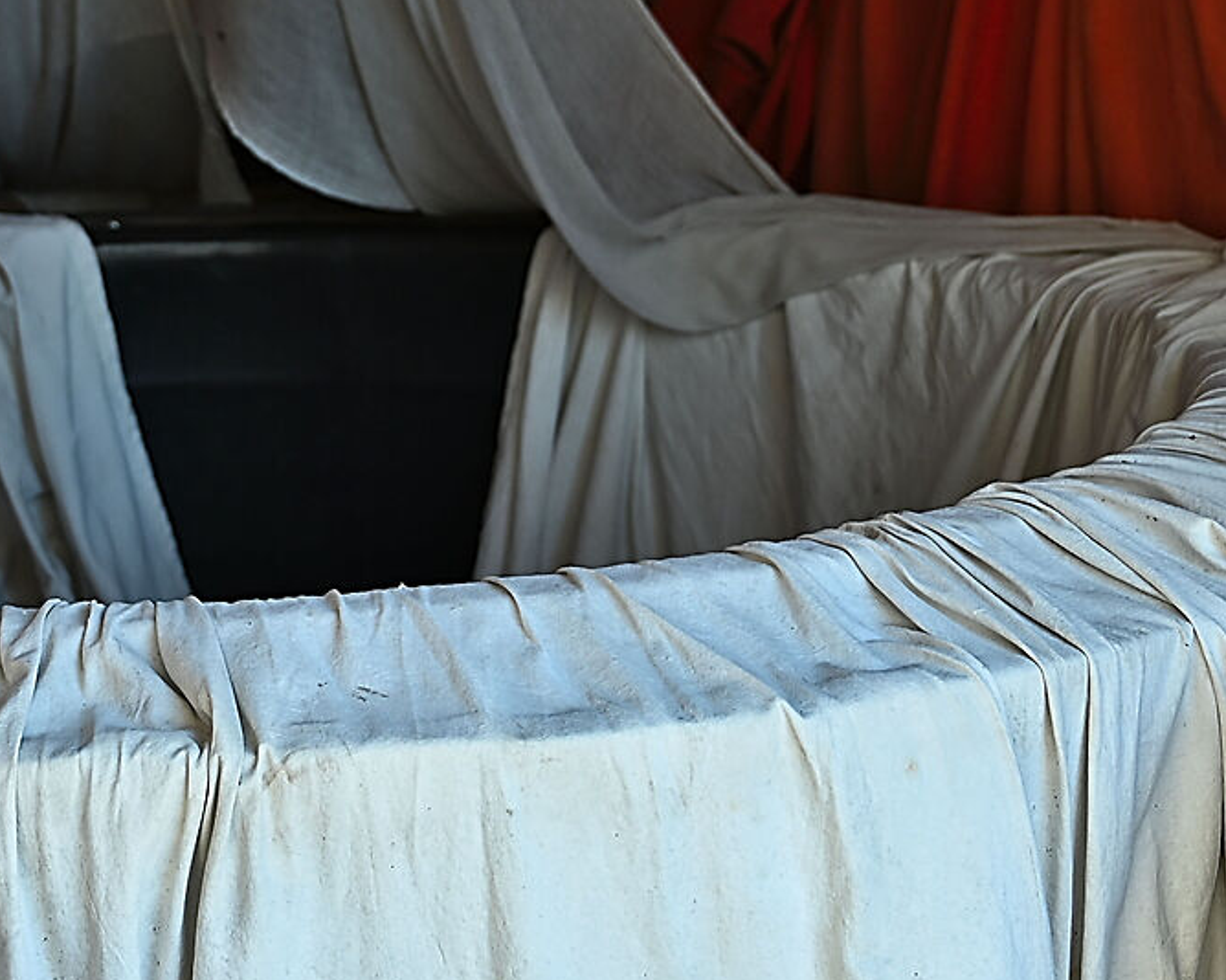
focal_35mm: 81
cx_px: 272
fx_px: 2938
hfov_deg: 23.3
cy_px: 97
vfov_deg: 18.6
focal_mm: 24
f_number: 4
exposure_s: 1/60
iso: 100
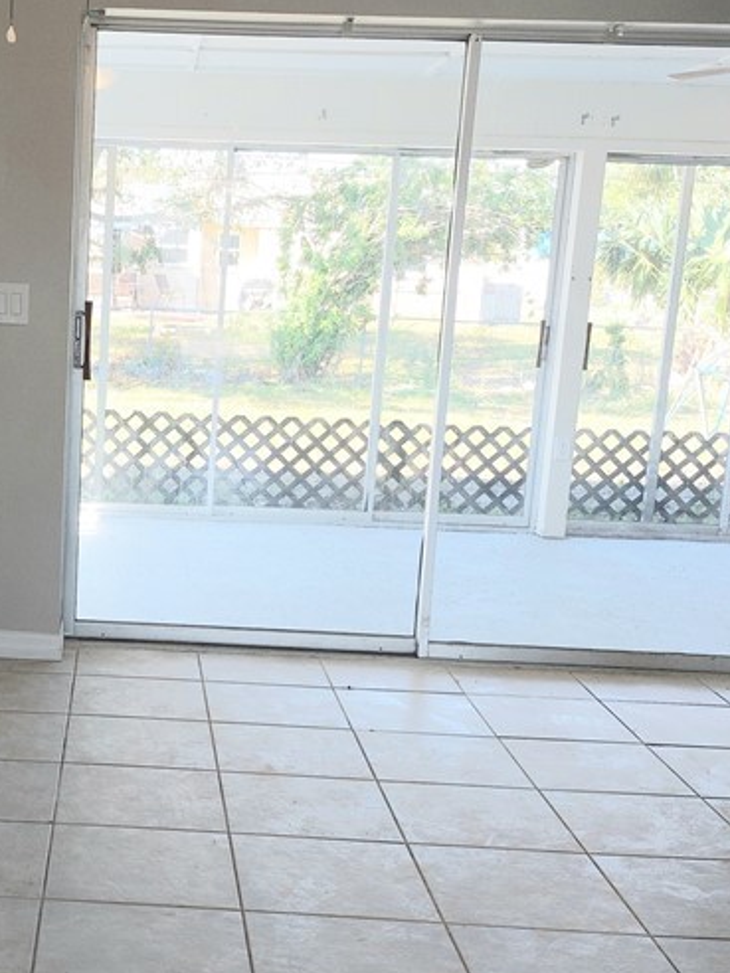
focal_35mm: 50
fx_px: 1406
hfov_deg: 28.1
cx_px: 81
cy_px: 516
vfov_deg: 38.2
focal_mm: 5.23
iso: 40
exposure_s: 1/120
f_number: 1.8
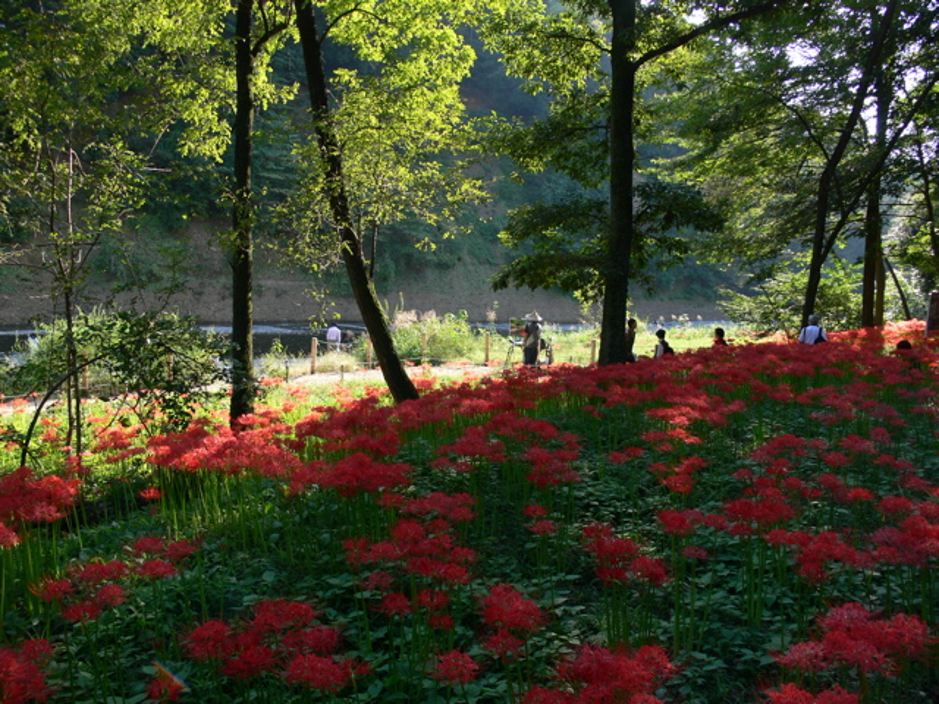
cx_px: 470
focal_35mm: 35
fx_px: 949
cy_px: 352
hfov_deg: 52.6
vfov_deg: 40.7
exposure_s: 1/250
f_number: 2.8
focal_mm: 7.4
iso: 100
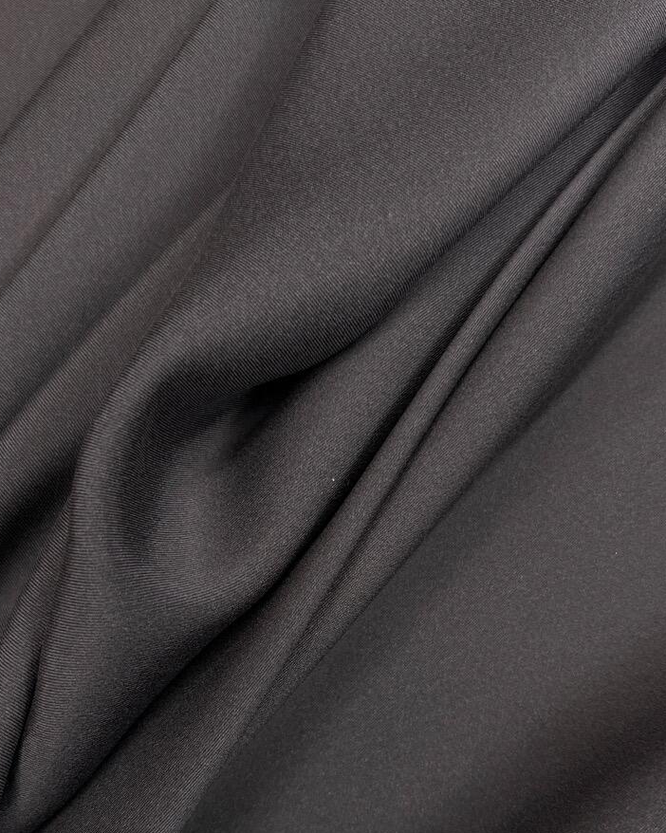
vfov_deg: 48.6
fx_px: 912
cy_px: 527
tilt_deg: -79.8
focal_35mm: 37
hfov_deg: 40.1
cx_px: 335
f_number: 1.5
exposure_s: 1/803
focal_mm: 5.7
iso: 50
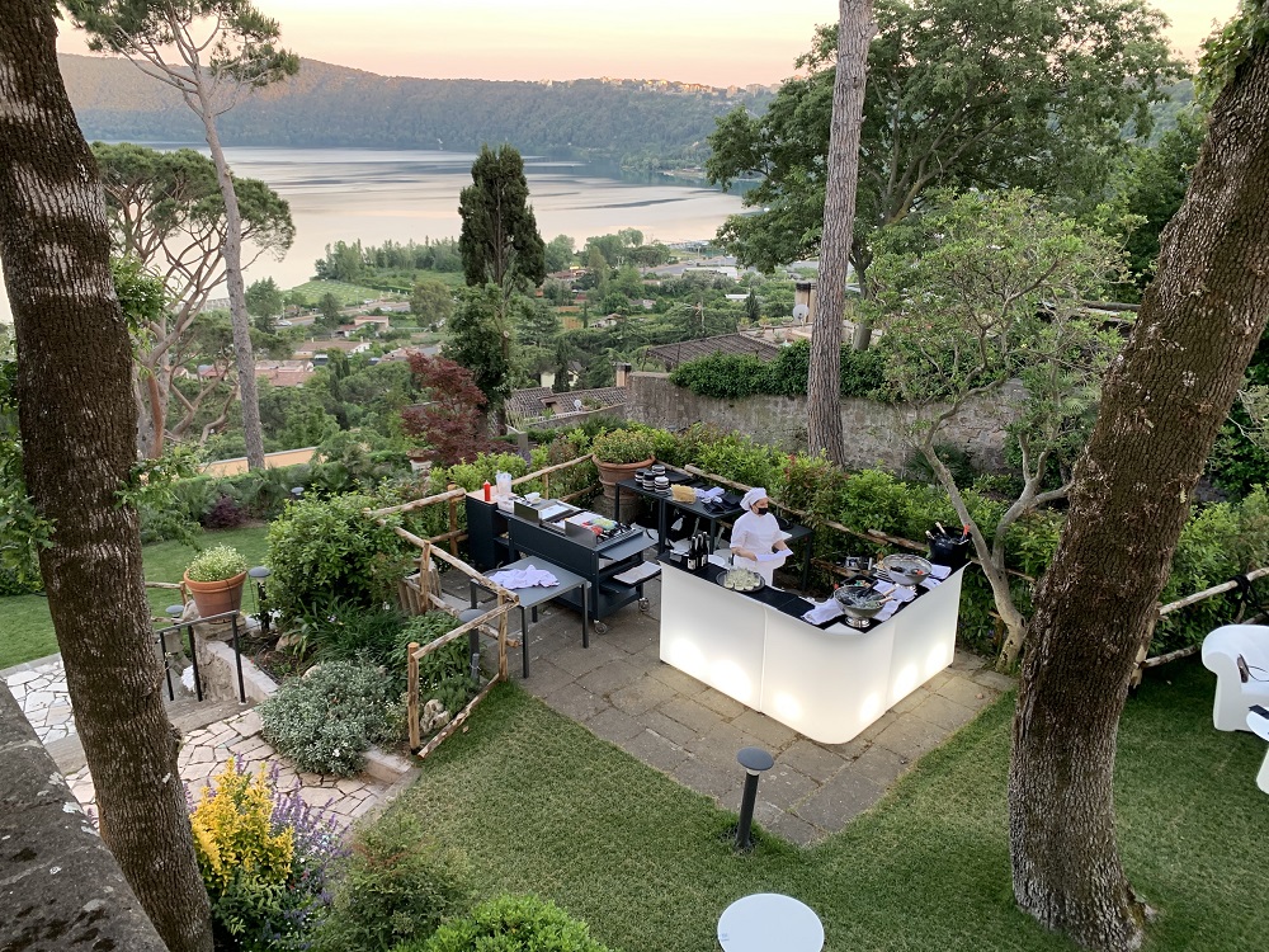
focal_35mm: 26
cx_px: 634
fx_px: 953
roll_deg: +0.1
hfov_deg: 67.3
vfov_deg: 53.1
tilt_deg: -19.7
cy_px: 476
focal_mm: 4.25
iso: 100
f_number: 1.8
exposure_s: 1/79
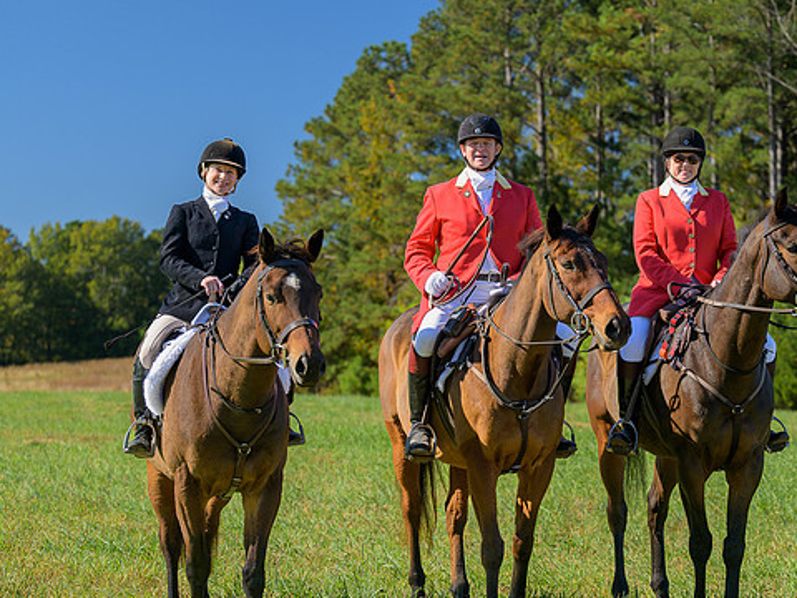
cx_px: 492
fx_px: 2256
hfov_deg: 20.0
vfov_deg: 15.1
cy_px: 319
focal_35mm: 98
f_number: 3.2
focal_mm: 70
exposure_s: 1/640
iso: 200
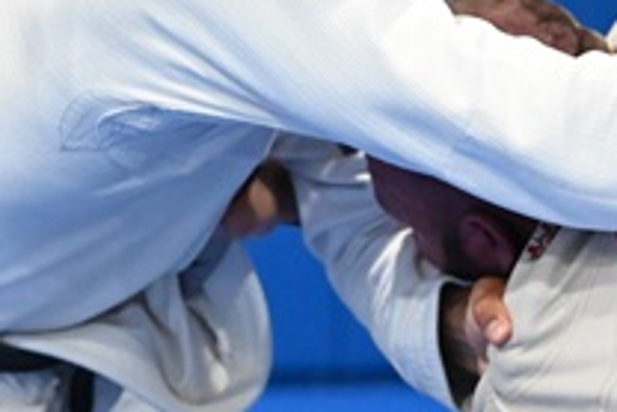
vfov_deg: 6.8
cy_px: 365
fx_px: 3464
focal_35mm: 202
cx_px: 492
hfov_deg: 10.1
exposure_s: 1/640
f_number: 2.8
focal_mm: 70
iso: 12800
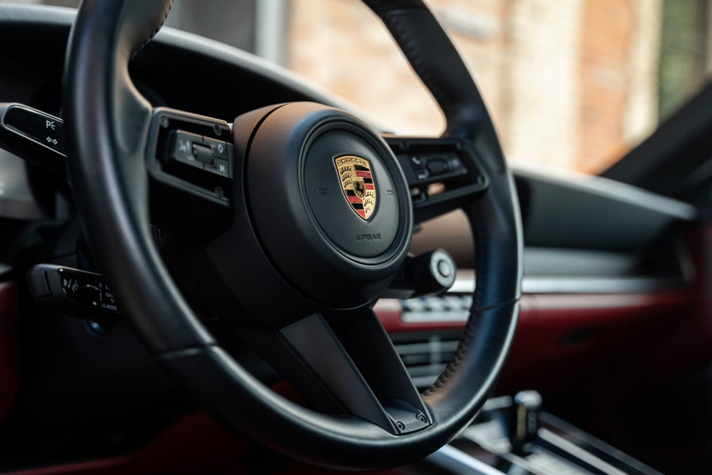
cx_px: 348
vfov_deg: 30.5
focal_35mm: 44
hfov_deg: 44.5
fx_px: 870
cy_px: 229
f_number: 2.8
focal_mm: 41.8
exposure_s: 1/250
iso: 1250
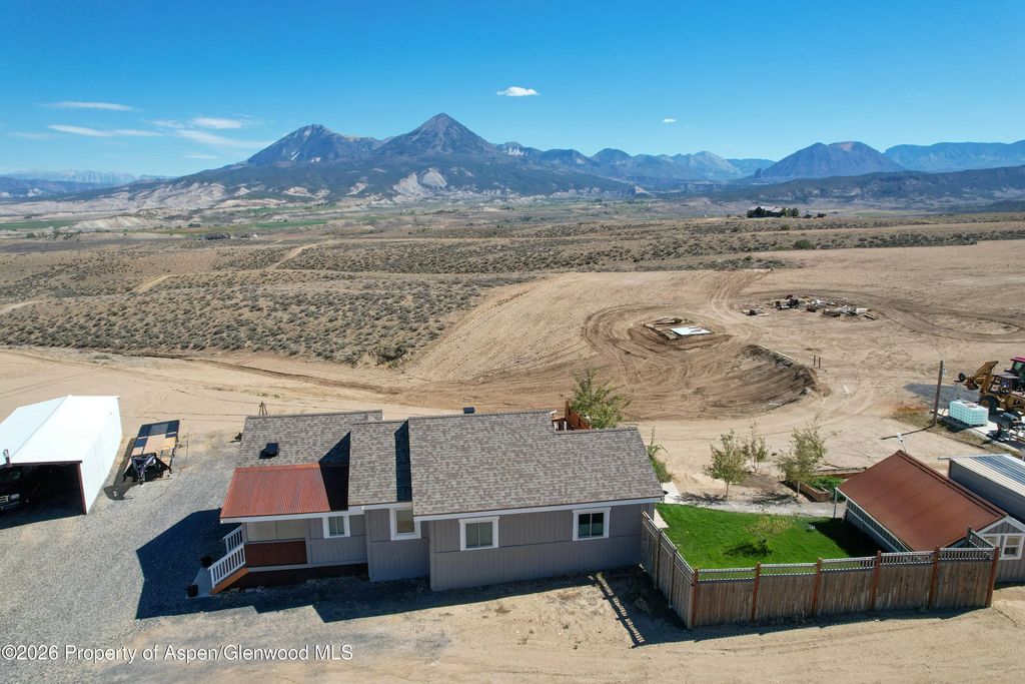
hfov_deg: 78.6
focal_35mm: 22
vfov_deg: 57.2
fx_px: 626
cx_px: 512
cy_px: 342
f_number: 2.8
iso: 100
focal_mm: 8.38
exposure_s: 1/1600
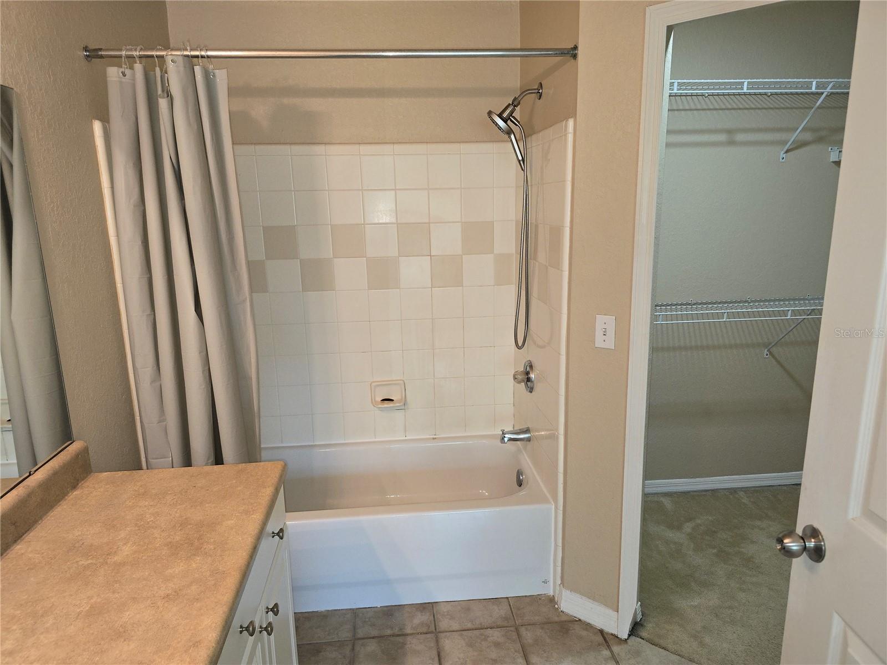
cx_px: 444
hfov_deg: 73.9
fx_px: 589
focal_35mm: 23
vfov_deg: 58.9
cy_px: 332
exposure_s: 1/60
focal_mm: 6.3
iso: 125
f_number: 1.7
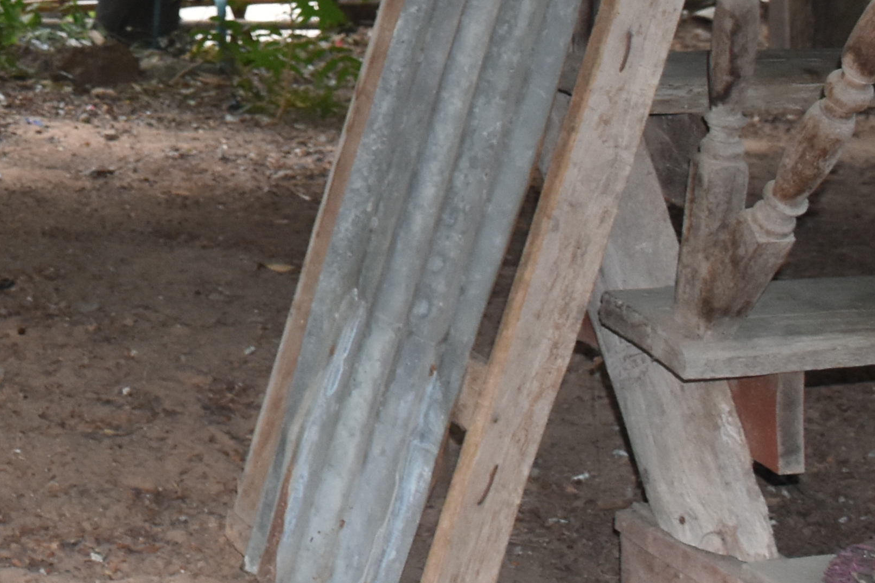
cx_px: -318
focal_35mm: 111
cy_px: -222
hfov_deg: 17.1
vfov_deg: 11.9
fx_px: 2697
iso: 720
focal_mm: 20
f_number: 5.6
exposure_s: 1/125
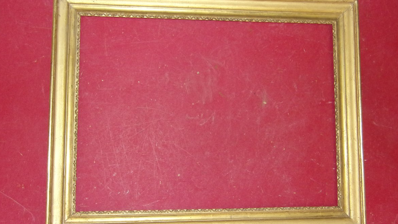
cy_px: 120
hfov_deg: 50.5
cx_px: 199
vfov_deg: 29.7
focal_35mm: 40
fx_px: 422
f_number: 3.9
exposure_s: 1/34
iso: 200
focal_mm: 6.5
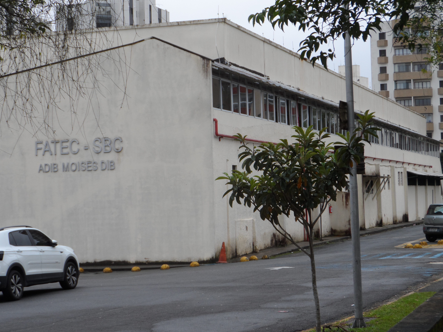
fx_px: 1139
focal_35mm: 89
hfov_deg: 22.0
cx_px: 223
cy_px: 165
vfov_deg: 16.6
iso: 80
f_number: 4.5
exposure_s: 1/250
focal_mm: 14.3
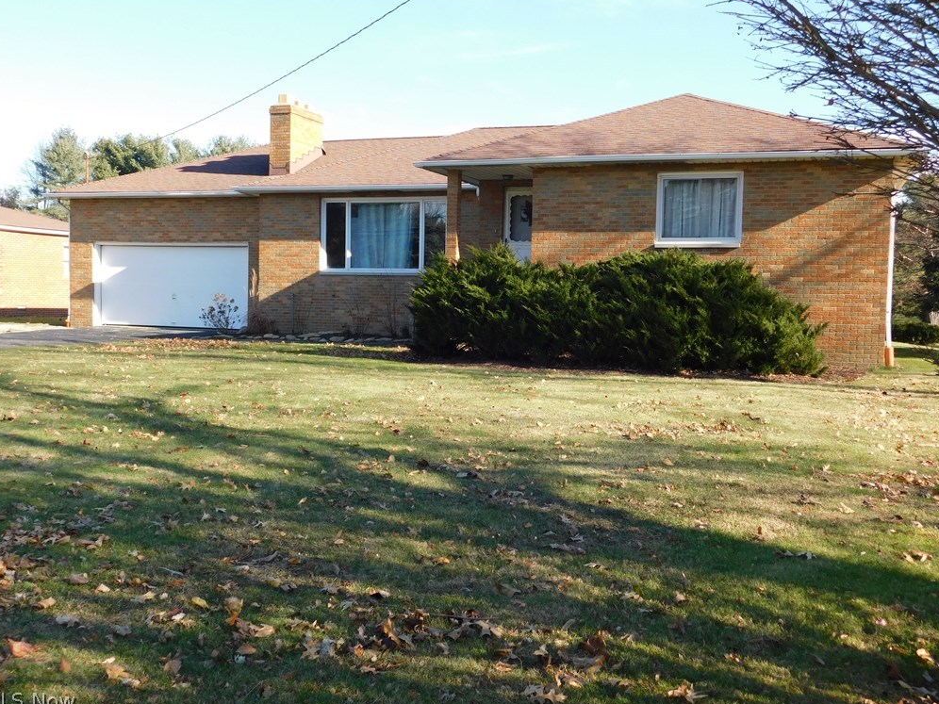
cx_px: 460
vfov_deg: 38.7
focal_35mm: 37
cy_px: 354
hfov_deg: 50.1
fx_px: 1004
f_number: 3.5
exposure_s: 1/400
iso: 125
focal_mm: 6.3
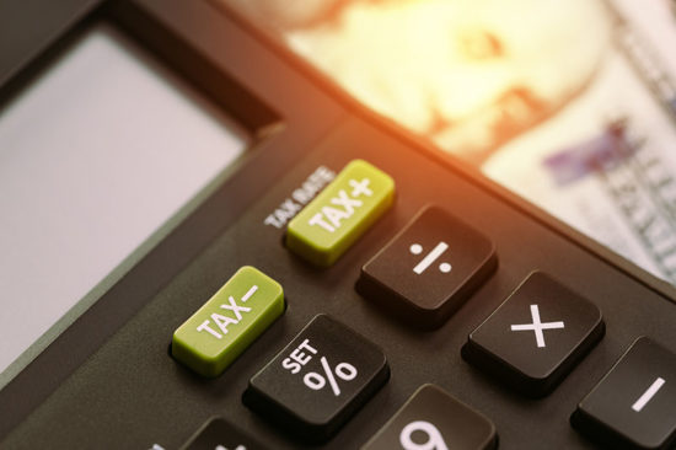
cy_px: 225
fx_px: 1689
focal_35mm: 90
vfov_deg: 15.2
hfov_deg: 22.6
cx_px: 338
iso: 400
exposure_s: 1/100
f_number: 5.6
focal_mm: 90
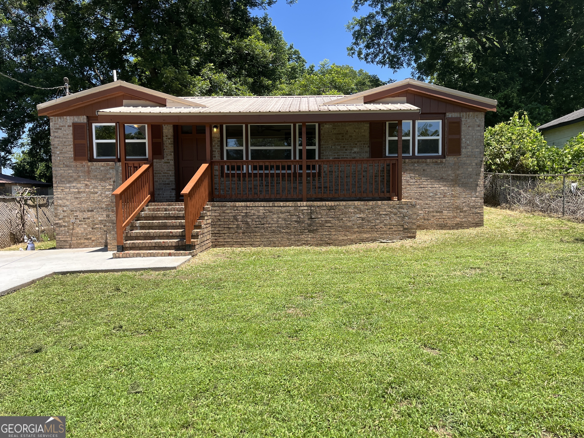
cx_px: 292
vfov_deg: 53.1
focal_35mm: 26
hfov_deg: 67.3
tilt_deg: -3.6
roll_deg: +0.3
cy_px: 219
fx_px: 439
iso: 50
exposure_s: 1/1862
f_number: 1.6
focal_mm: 5.1
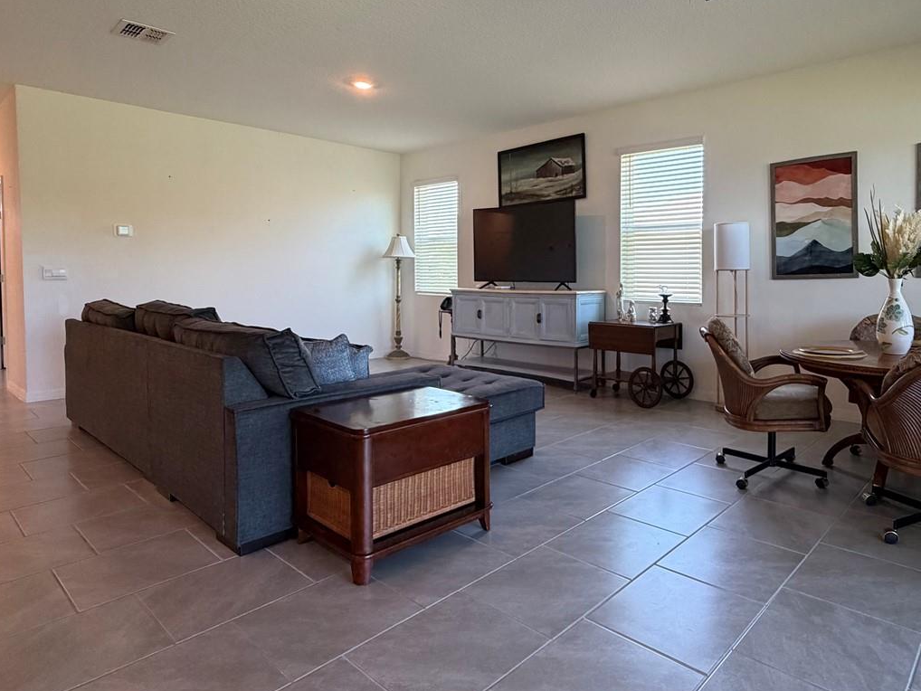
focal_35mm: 22
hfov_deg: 75.1
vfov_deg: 60.8
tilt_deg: -2.0
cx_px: 574
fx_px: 585
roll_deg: +0.0
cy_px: 291
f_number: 2.2
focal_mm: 2.22
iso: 320
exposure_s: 1/120
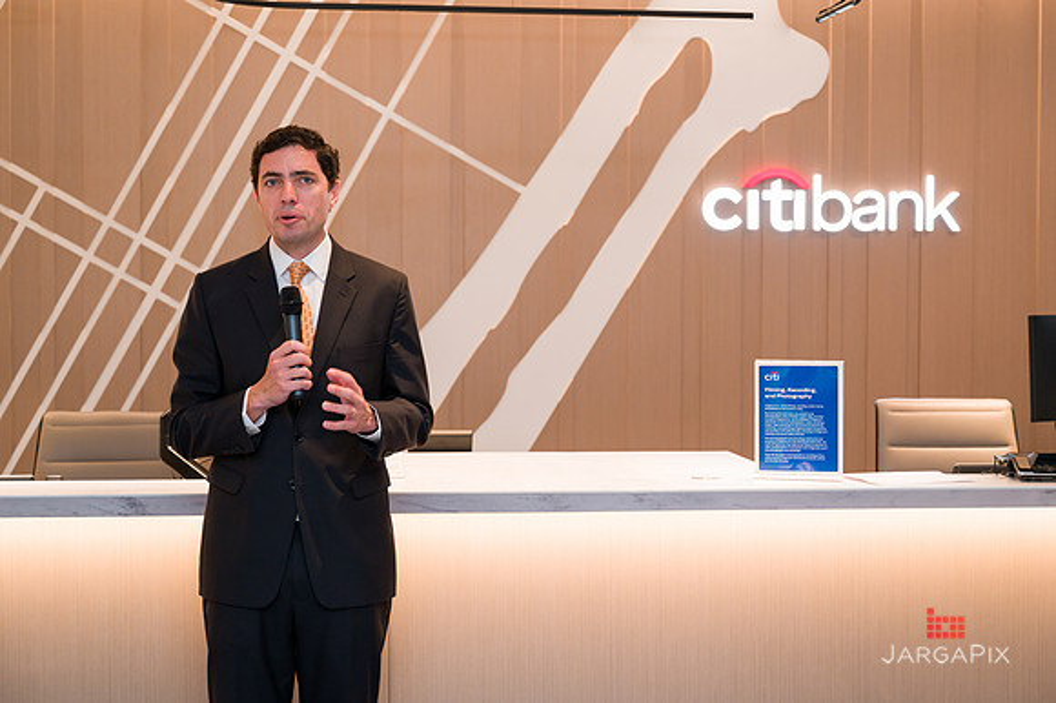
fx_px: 1884
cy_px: 339
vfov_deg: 21.1
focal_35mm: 64
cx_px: 528
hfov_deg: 31.3
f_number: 3.5
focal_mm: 61
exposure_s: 1/200
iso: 640
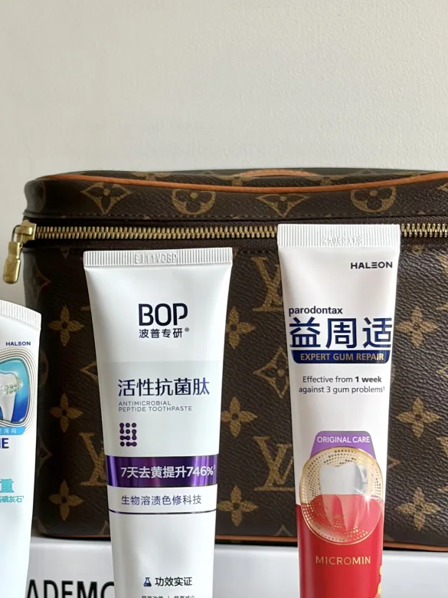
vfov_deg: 20.4
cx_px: 43
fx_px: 1657
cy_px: 367
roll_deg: +0.2
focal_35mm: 96
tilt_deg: -2.4
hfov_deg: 15.2
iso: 125
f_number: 1.6
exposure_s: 1/60
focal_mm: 5.96
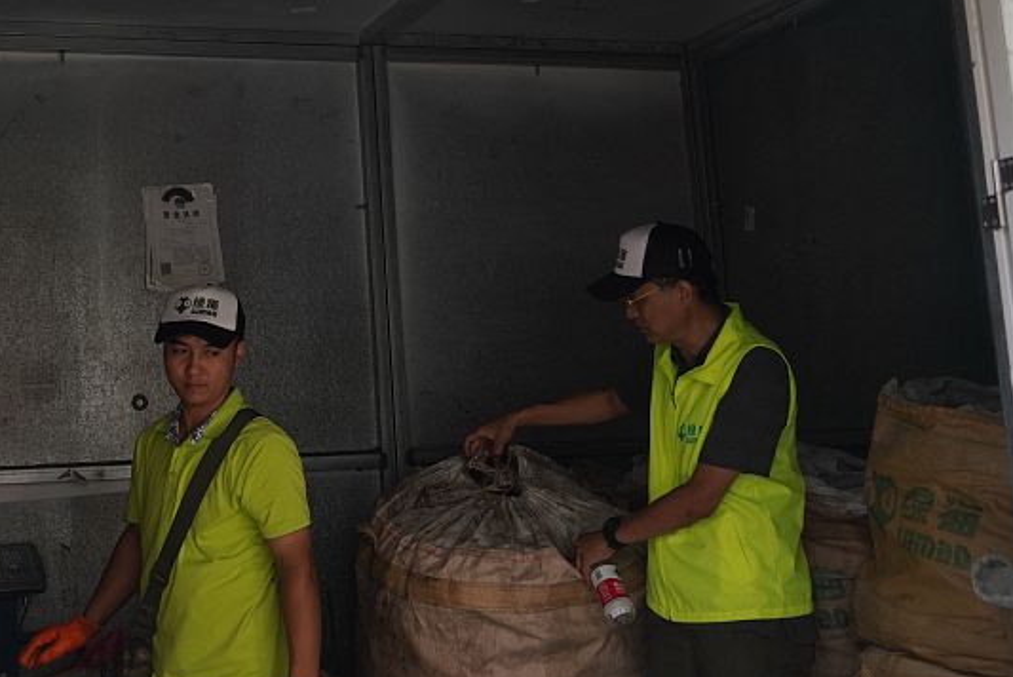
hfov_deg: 36.0
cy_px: 184
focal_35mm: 54
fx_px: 1520
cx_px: 253
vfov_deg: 24.9
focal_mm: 24
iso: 1000
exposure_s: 1/1600
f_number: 4
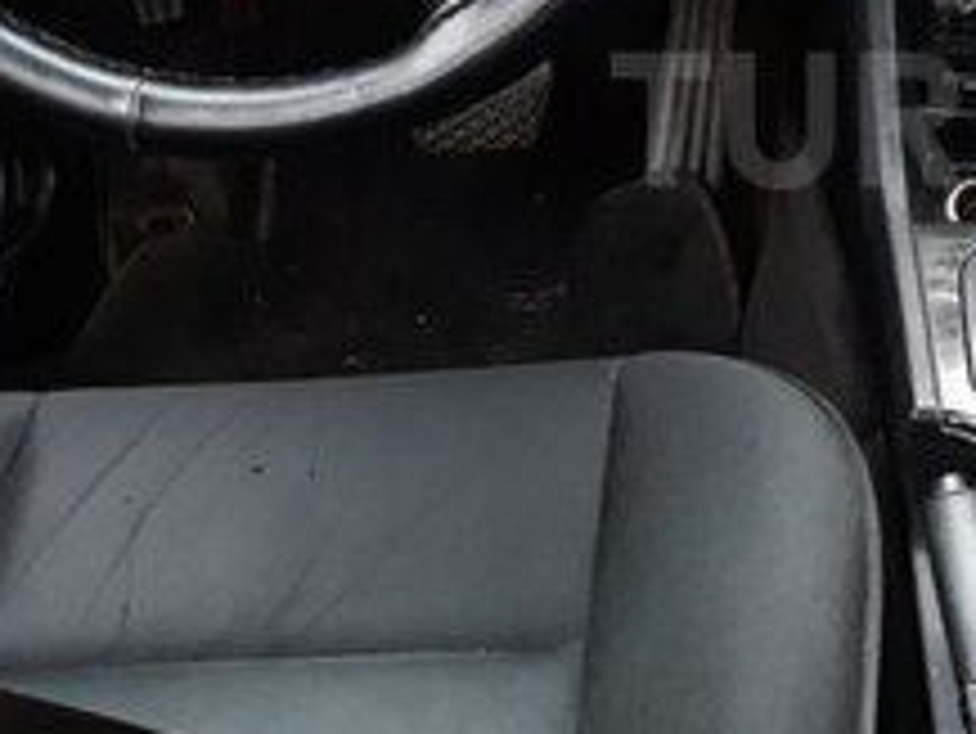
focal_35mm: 82
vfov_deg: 17.8
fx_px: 2313
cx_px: 1070
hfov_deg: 22.5
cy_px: 119
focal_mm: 3.71
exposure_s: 1/50
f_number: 1.7
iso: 64
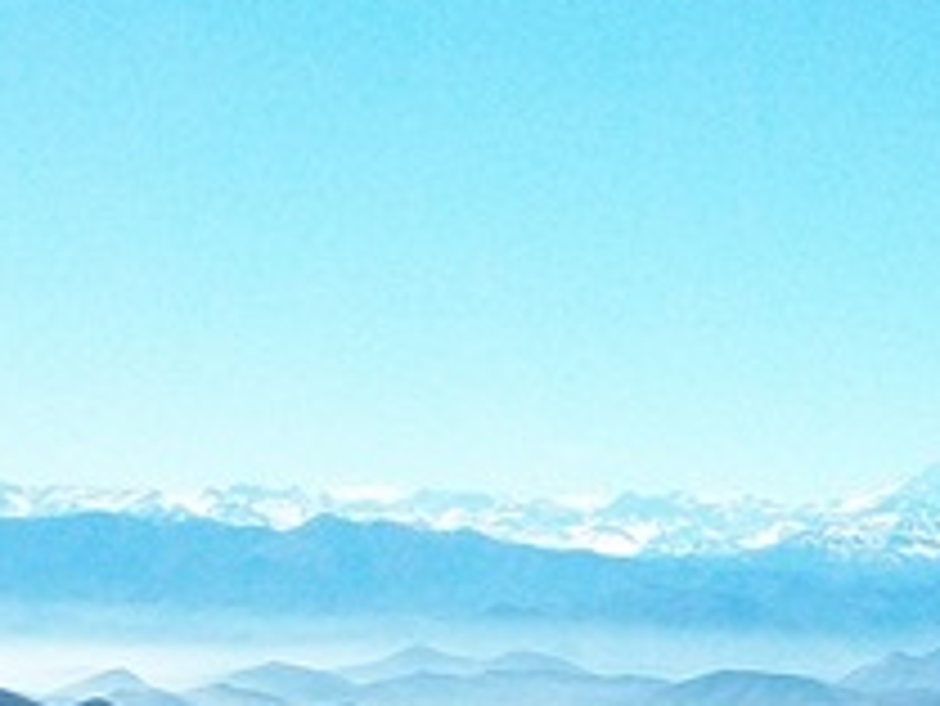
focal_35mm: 130
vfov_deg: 11.3
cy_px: 634
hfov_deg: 14.8
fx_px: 3532
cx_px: 1025
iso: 80
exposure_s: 1/400
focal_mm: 5.7
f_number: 5.5
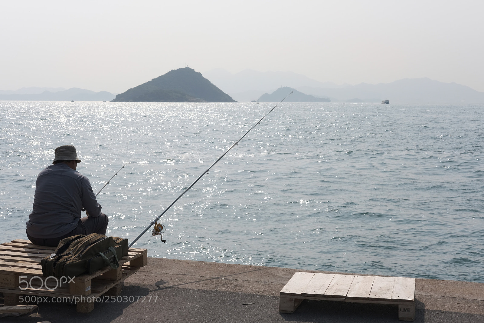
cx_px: 242
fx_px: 712
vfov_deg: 25.5
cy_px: 162
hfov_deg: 37.5
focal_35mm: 53
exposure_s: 1/800
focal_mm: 35
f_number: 8
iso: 200
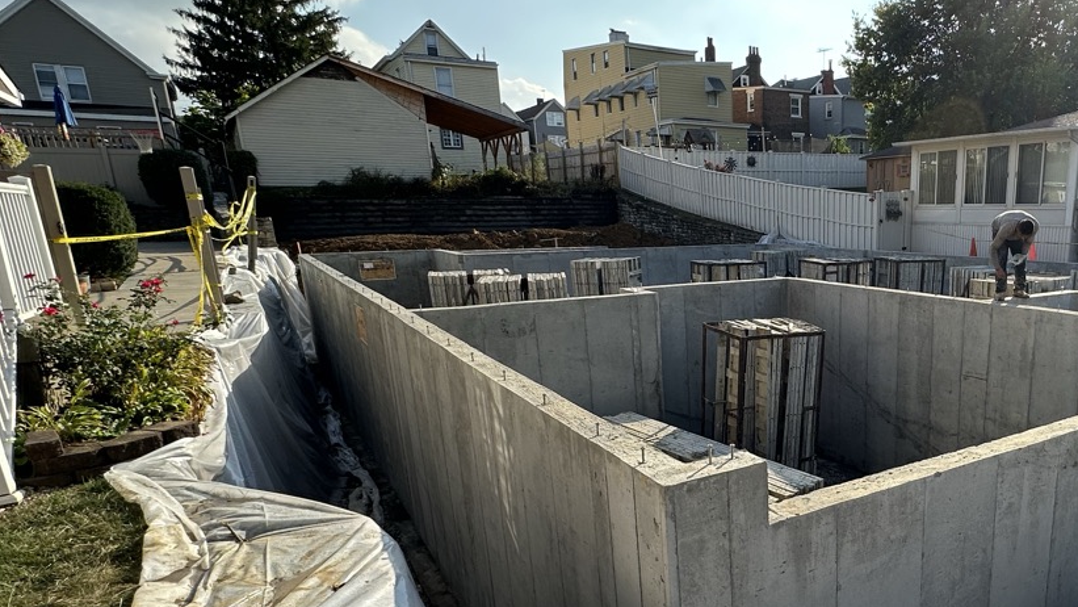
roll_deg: -0.9
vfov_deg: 43.7
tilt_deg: -17.5
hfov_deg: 67.5
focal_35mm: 26
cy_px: 409
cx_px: 804
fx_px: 743
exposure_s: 1/720
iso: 40
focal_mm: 2.22
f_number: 2.2
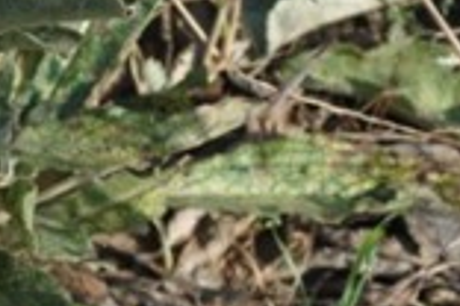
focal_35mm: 266
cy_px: 128
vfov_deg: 5.2
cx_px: -133
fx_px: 3399
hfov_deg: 7.7
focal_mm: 50
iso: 400
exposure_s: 1/1000
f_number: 5.6
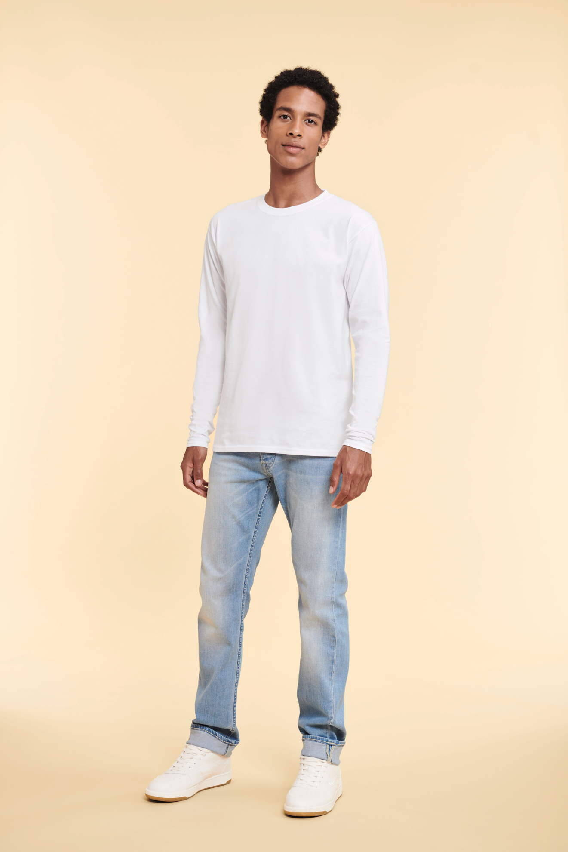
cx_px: 284
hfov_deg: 19.5
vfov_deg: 28.8
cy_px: 426
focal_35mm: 70
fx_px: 1656
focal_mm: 70
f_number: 5.6
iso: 200
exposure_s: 1/250
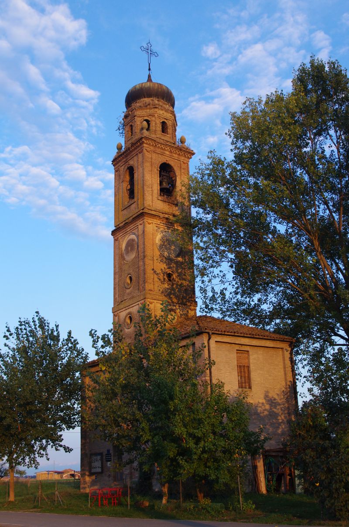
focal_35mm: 42
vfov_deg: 46.5
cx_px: 174
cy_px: 264
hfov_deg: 31.8
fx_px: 614
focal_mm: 28.13
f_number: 8
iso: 400
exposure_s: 1/100
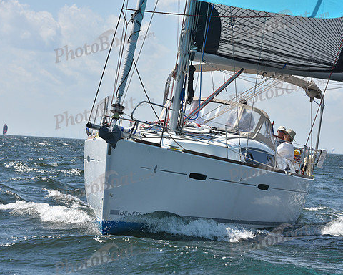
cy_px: 138
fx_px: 1553
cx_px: 192
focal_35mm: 153
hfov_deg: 12.6
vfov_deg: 10.1
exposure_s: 1/1250
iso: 320
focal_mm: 135
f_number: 9
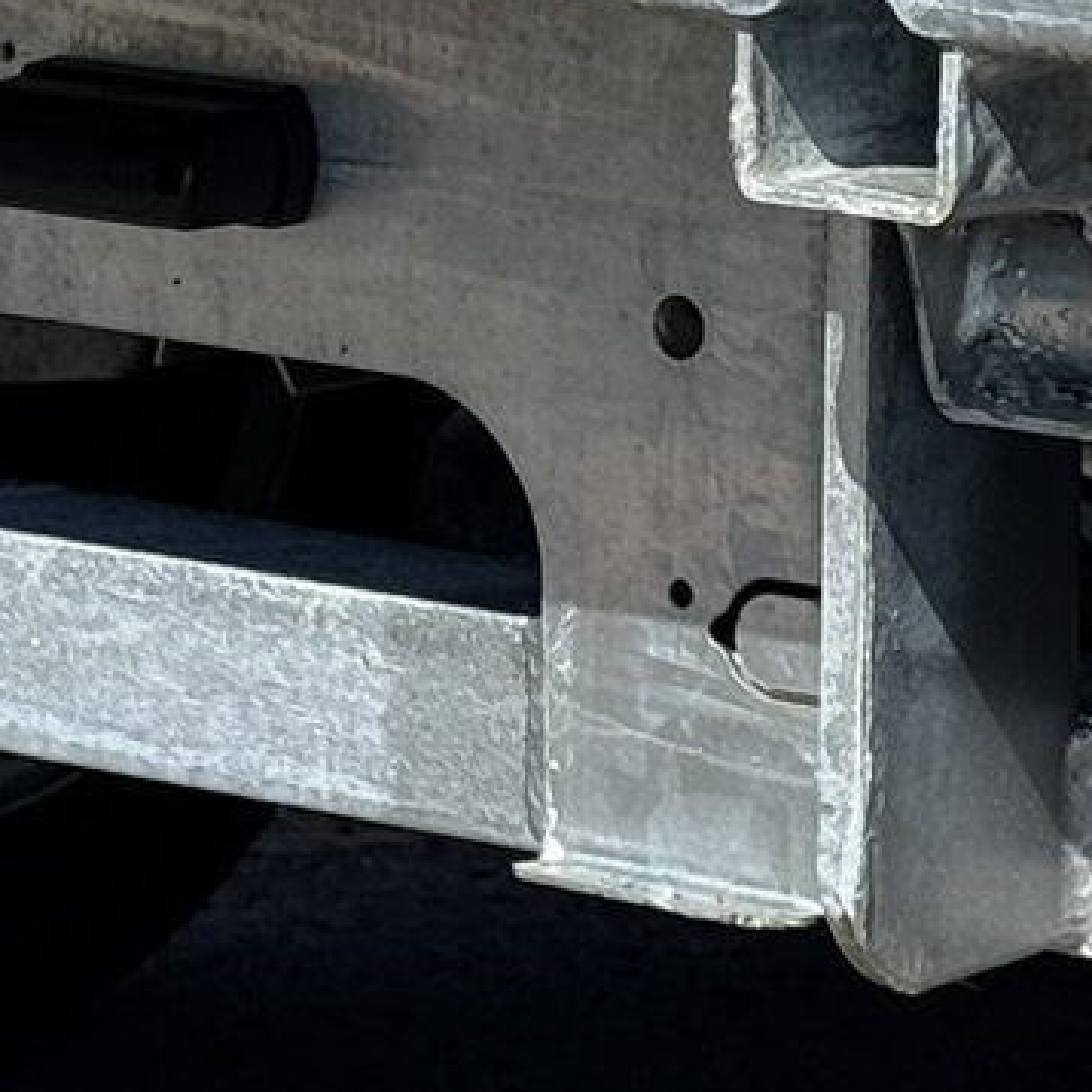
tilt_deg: -7.8
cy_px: 308
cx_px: 506
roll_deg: -0.6
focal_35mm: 243
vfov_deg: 7.2
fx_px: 8673
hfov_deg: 7.2
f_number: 1.78
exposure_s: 1/4608
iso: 64
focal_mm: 6.76
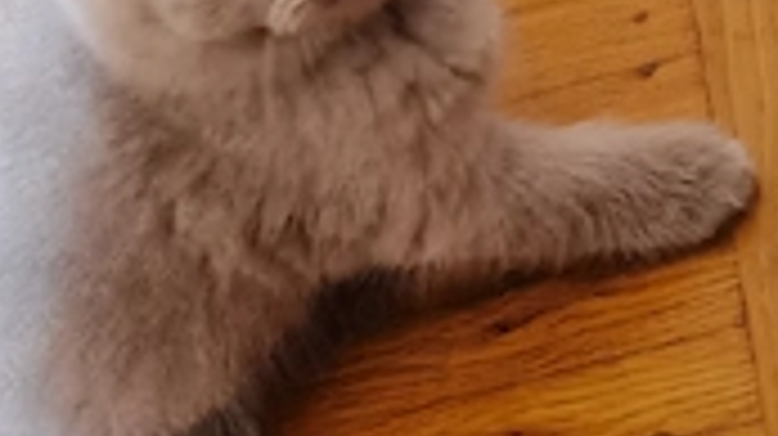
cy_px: 4
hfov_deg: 9.6
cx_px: 261
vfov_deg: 5.4
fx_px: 4617
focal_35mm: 224
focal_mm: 6.71
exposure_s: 1/20
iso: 800
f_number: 1.9
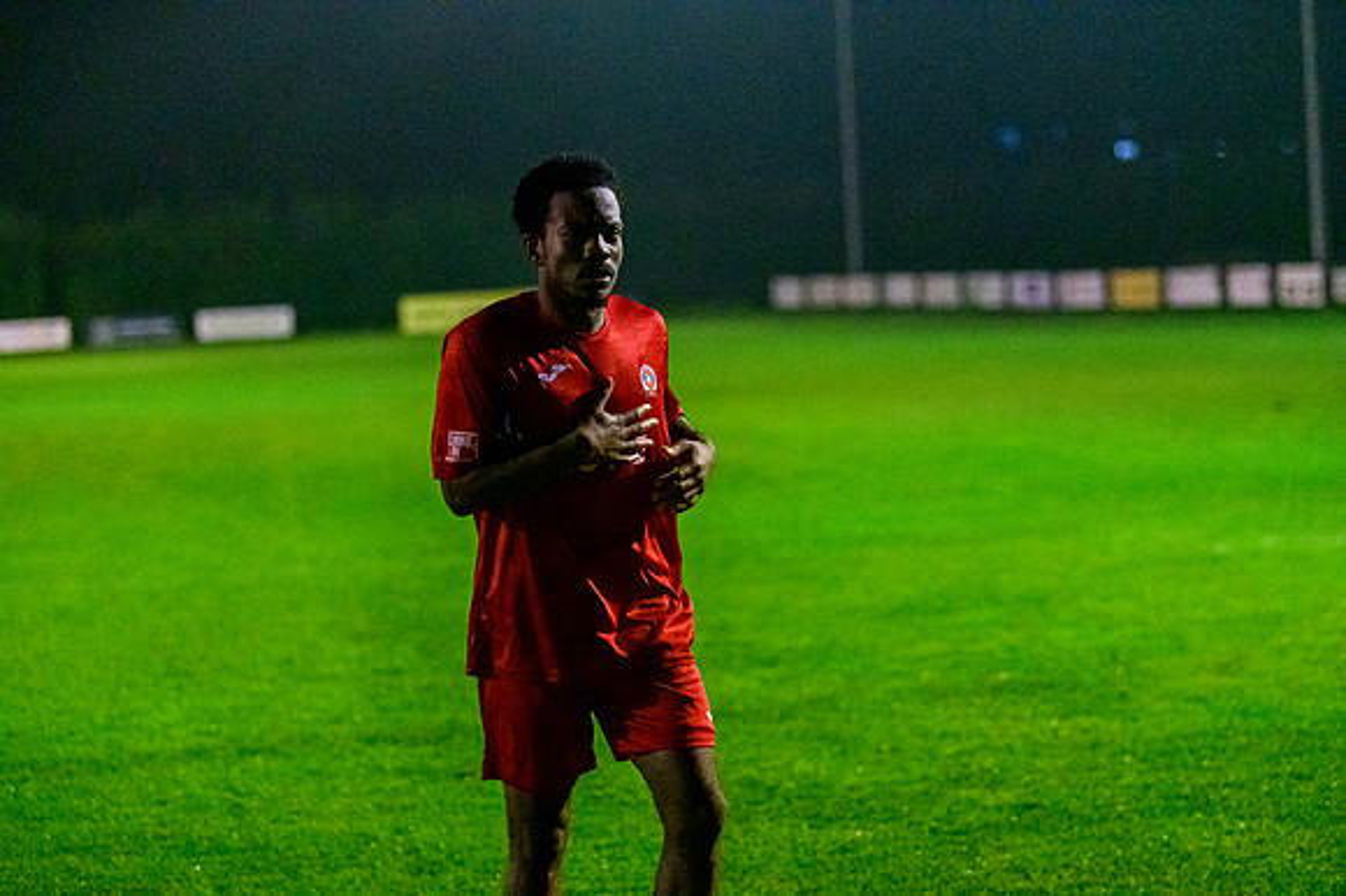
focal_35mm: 102
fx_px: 3811
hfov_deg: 20.0
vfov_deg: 13.4
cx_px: 673
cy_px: 448
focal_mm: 102
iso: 12800
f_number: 3.2
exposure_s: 1/1250
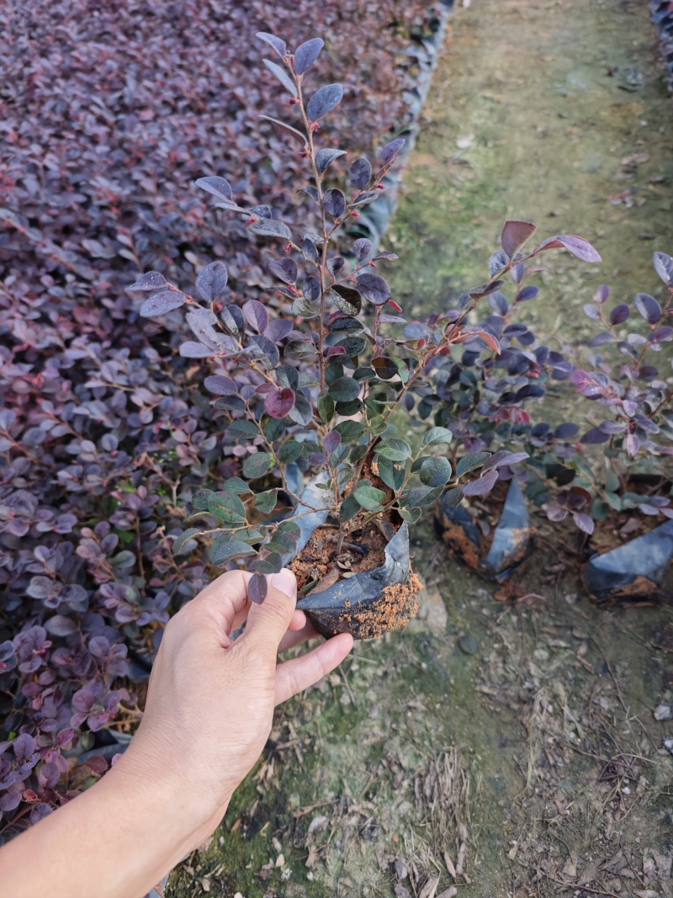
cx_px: 336
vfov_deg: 73.9
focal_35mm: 23
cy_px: 449
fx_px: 596
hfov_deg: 58.9
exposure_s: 1/313
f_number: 1.6
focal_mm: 6.55
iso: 1000
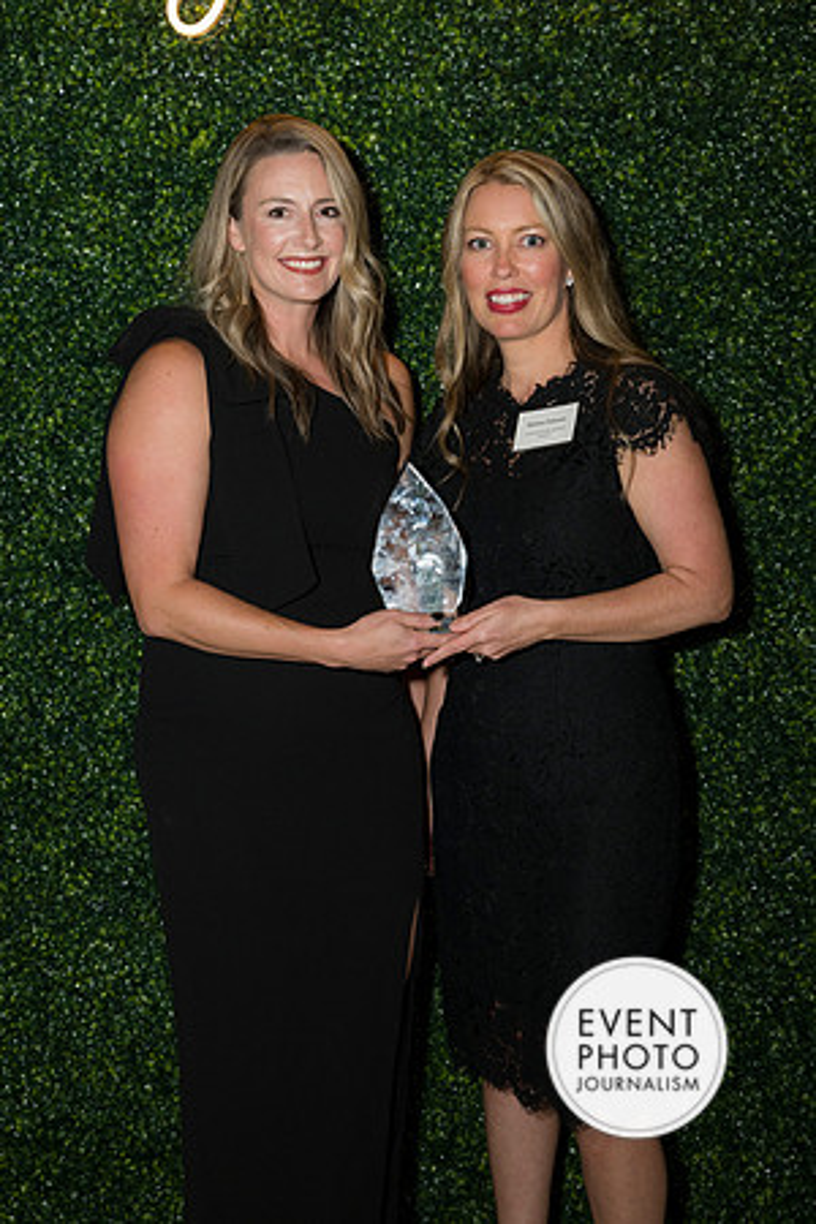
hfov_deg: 23.0
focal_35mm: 59
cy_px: 612
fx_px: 2006
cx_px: 408
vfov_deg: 33.9
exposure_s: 1/160
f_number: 5
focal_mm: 59
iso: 800
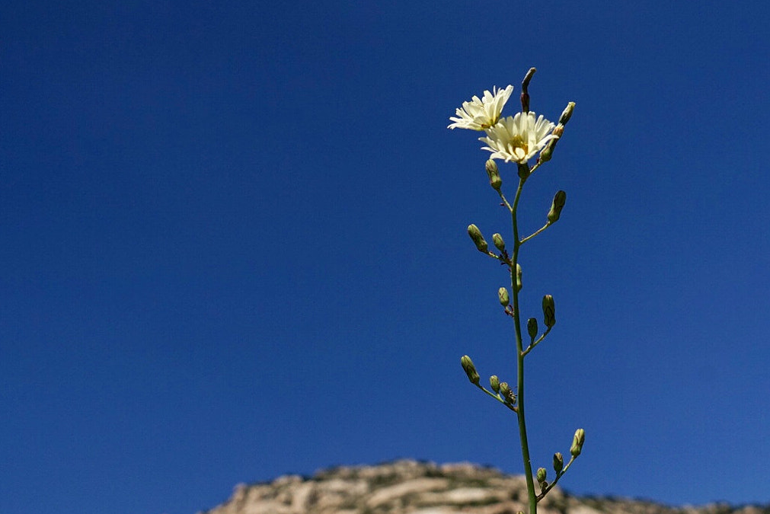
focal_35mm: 38
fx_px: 813
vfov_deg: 35.1
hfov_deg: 50.7
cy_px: 274
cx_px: 391
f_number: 6.3
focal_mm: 24
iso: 640
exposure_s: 1/8000
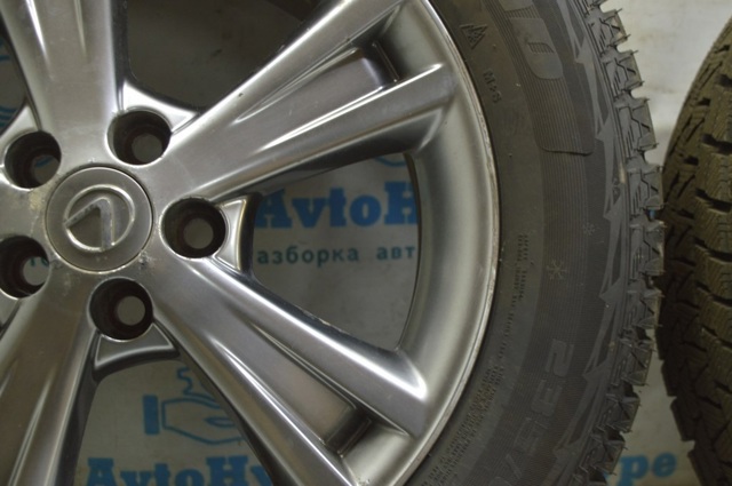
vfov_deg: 26.4
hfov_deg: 38.9
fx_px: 1036
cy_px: 243
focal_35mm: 51
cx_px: 366
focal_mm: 34
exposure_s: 1/20
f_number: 5.6
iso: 400
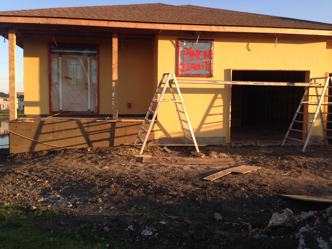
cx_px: 166
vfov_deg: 42.9
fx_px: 317
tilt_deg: -4.6
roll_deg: -1.3
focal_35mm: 33
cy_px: 124
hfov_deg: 55.4
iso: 50
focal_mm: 4.12
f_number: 2.4
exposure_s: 1/393
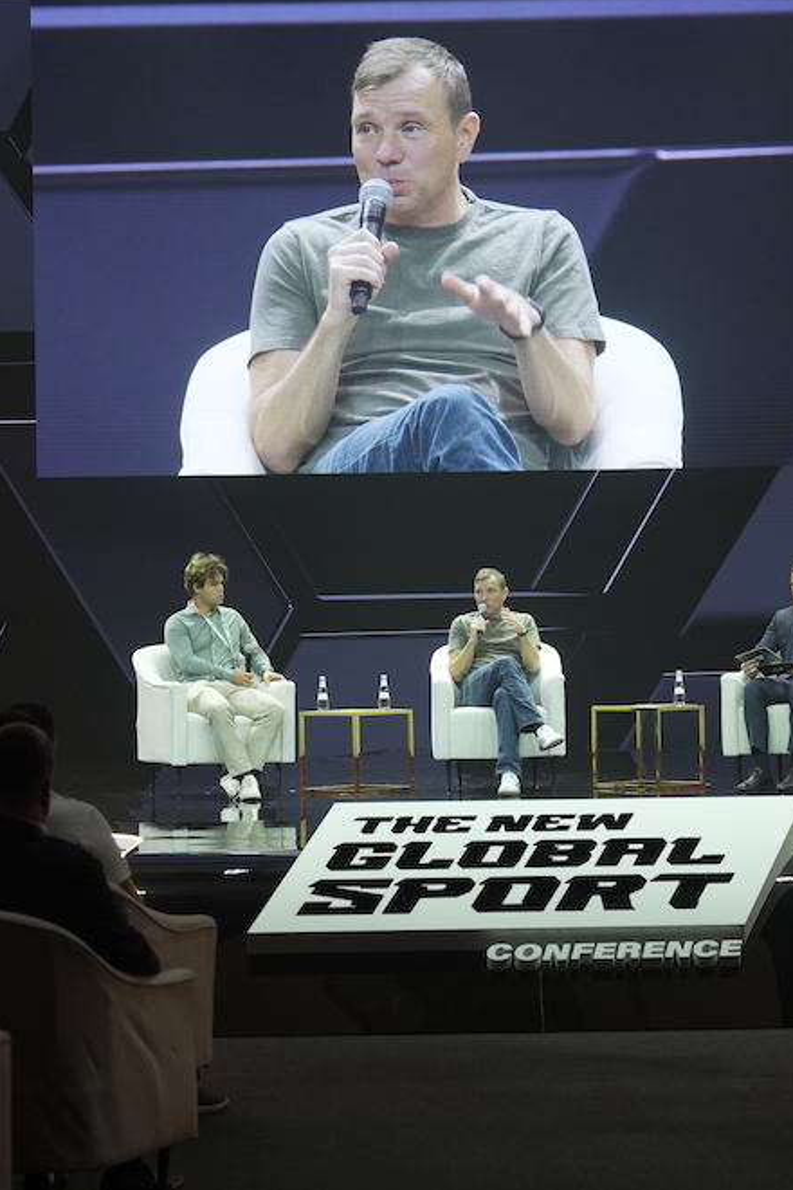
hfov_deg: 12.9
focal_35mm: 106
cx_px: 407
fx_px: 3502
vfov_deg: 19.3
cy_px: 592
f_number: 3.5
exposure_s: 1/125
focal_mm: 70
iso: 800
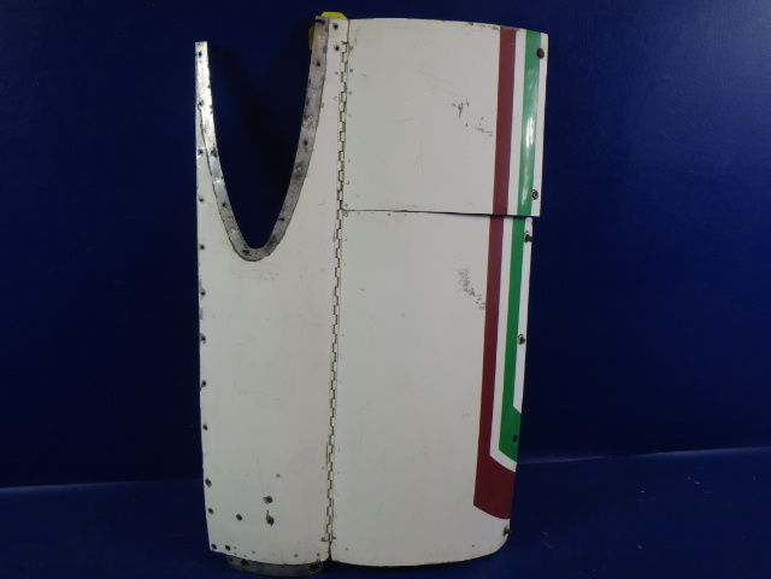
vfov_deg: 49.7
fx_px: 624
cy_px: 290
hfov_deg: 63.4
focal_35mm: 28
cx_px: 386
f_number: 3.9
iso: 200
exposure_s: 1/40
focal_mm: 5
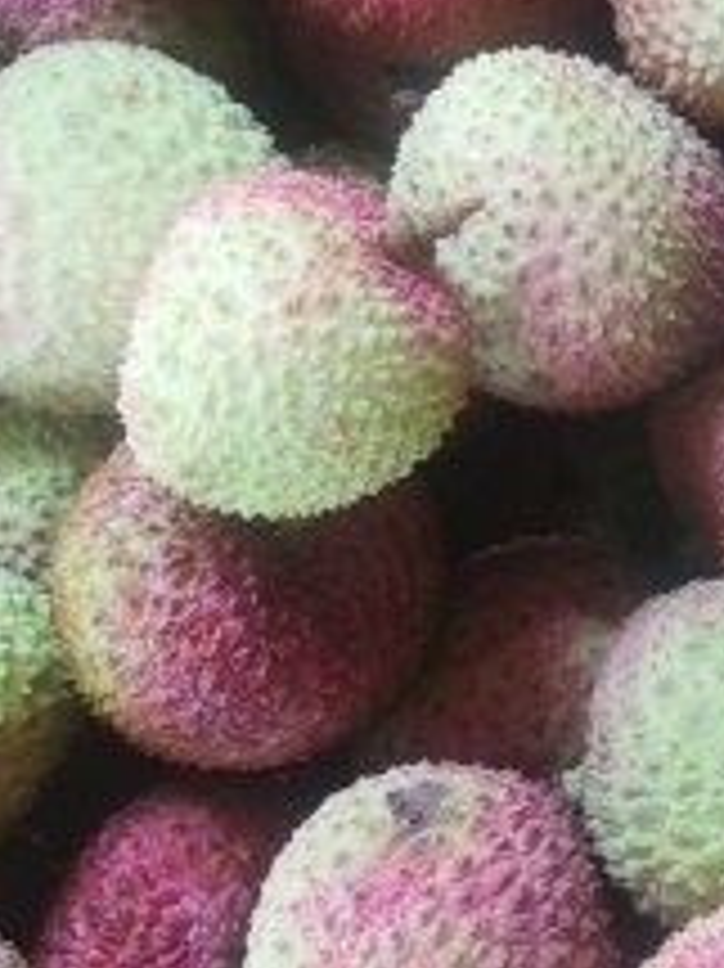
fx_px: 3741
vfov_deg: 14.5
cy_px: 61
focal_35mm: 134
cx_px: 931
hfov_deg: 10.8
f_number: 1.8
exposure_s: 1/50
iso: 160
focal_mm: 5.58
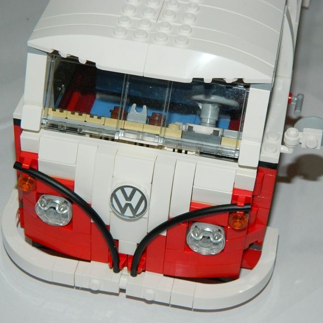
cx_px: 170
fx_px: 876
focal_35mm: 83
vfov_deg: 20.9
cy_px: 162
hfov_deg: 20.9
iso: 200
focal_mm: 12.6
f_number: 4
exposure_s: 1/50
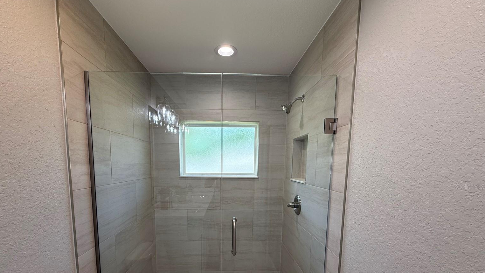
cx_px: 232
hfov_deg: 99.3
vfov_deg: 65.0
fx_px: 206
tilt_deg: -6.6
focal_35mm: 16
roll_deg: -0.6
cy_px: 186
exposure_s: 1/120
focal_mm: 2.22
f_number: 2.2
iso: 50
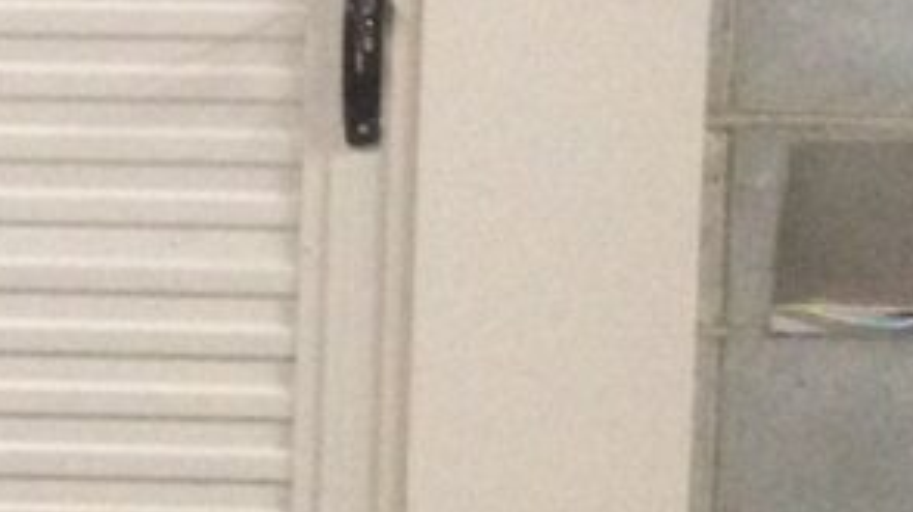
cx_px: -516
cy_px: 217
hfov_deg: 11.0
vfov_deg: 6.4
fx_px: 4549
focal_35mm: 188
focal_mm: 4.12
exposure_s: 1/20
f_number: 2.4
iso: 400
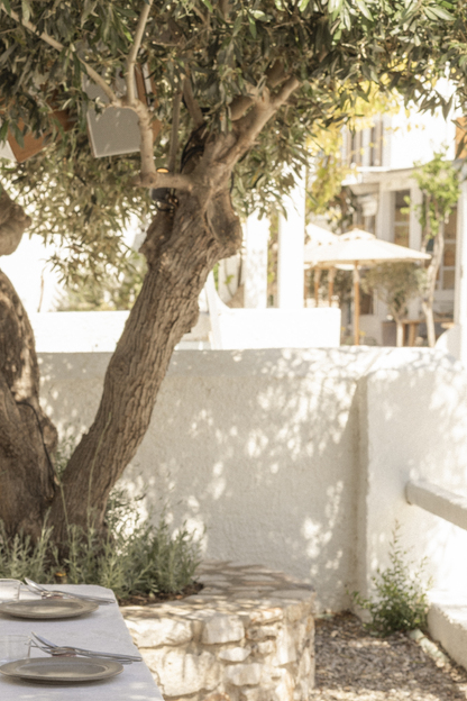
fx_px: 2646
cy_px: 769
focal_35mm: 136
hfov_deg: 10.0
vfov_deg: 14.7
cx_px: -37
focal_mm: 65
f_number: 9.5
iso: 100
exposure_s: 1/90
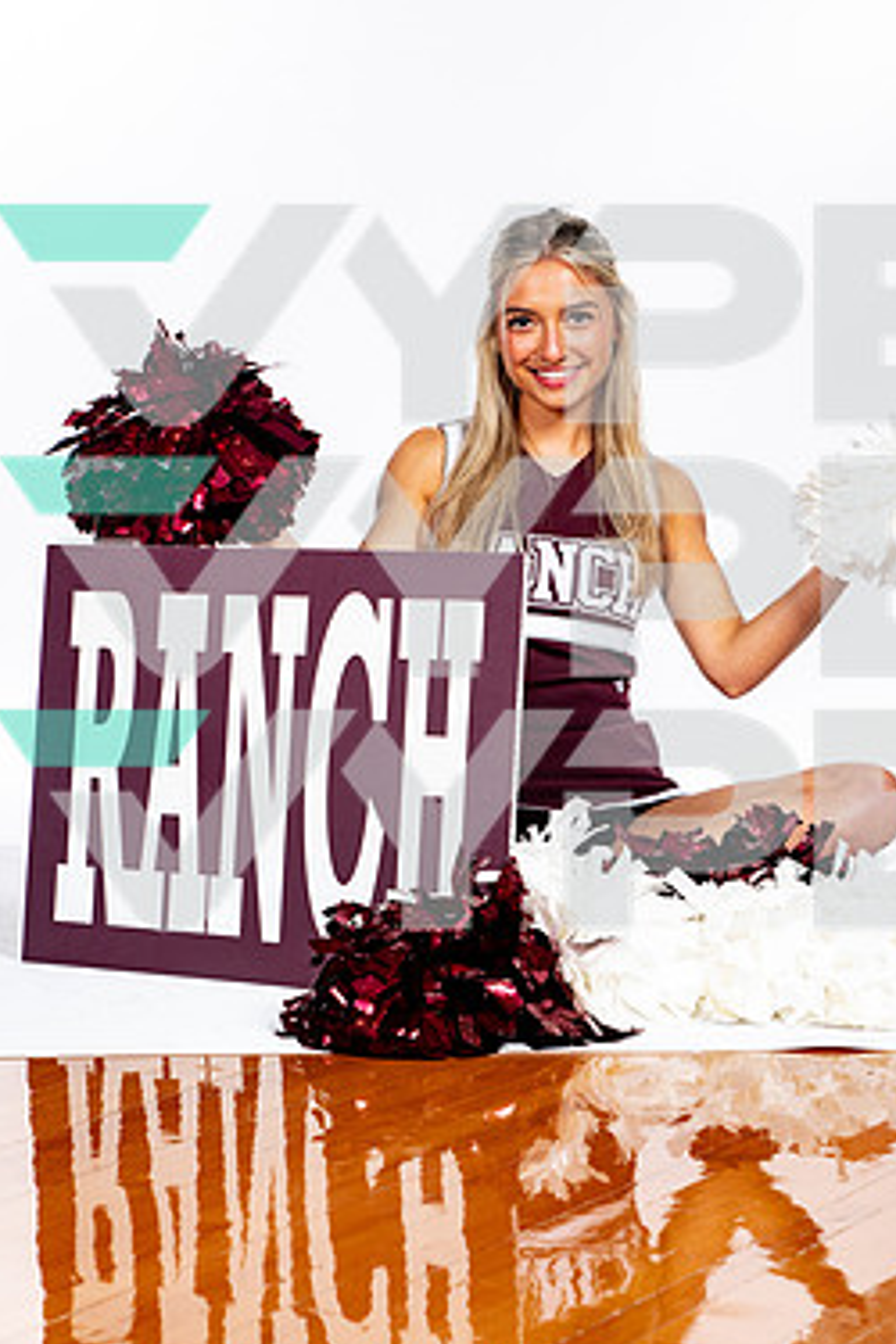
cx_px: 530
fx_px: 3136
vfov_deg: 24.2
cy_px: 570
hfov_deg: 16.3
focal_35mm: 84
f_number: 7.1
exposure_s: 1/320
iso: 250
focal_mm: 70
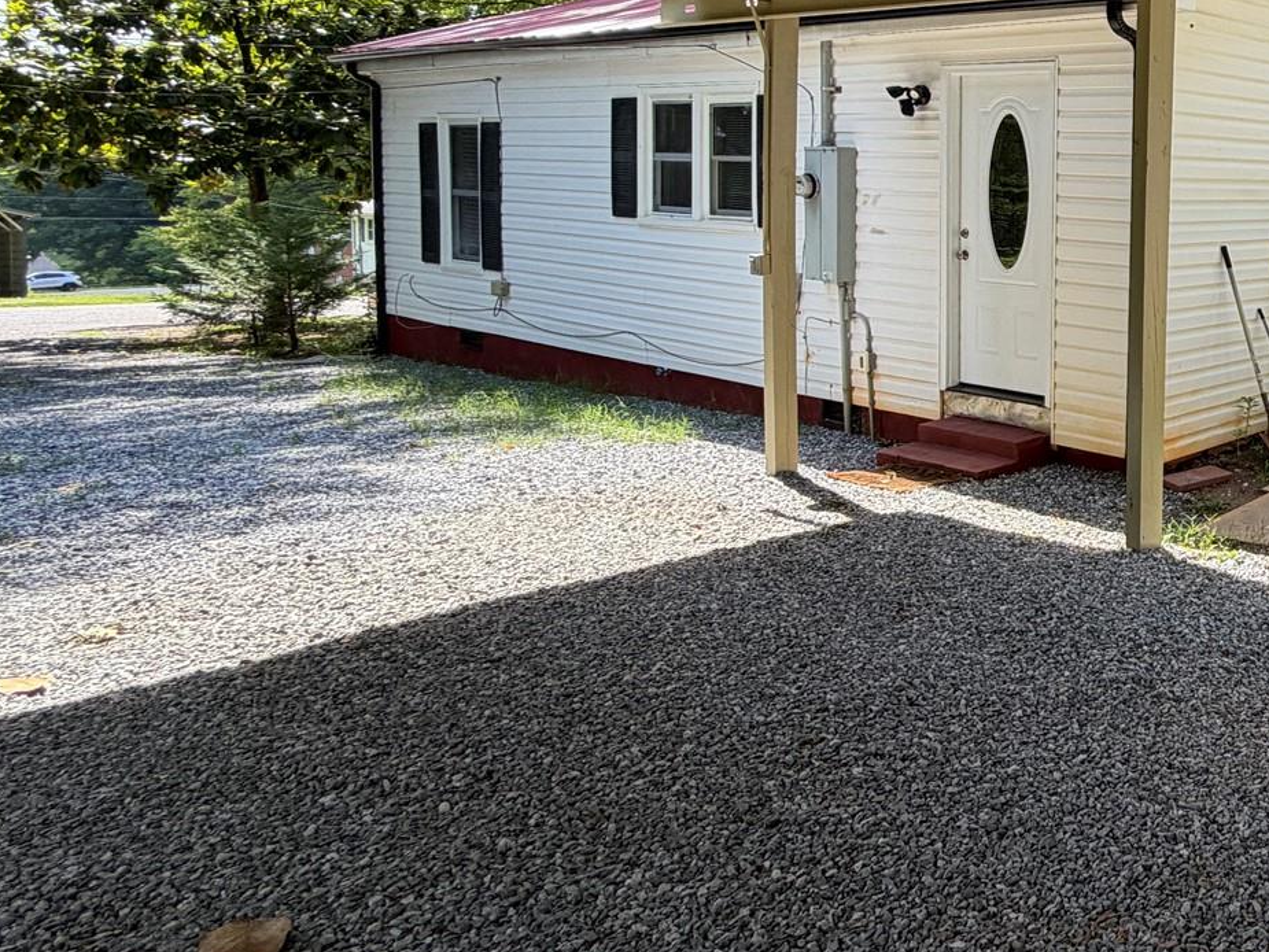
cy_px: 262
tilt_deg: -4.8
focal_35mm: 31
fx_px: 1137
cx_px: 1397
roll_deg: -1.9
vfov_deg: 44.2
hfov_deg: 44.5
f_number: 2.2
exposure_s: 1/333
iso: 50
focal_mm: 2.22
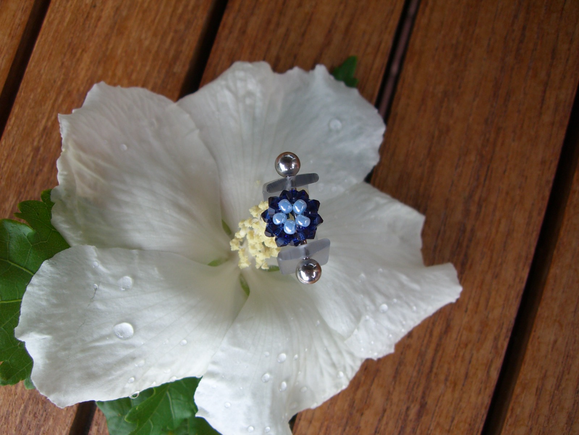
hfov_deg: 49.0
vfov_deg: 37.7
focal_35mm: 38
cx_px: 290
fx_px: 636
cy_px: 218
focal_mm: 6.2
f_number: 2.7
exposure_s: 1/200
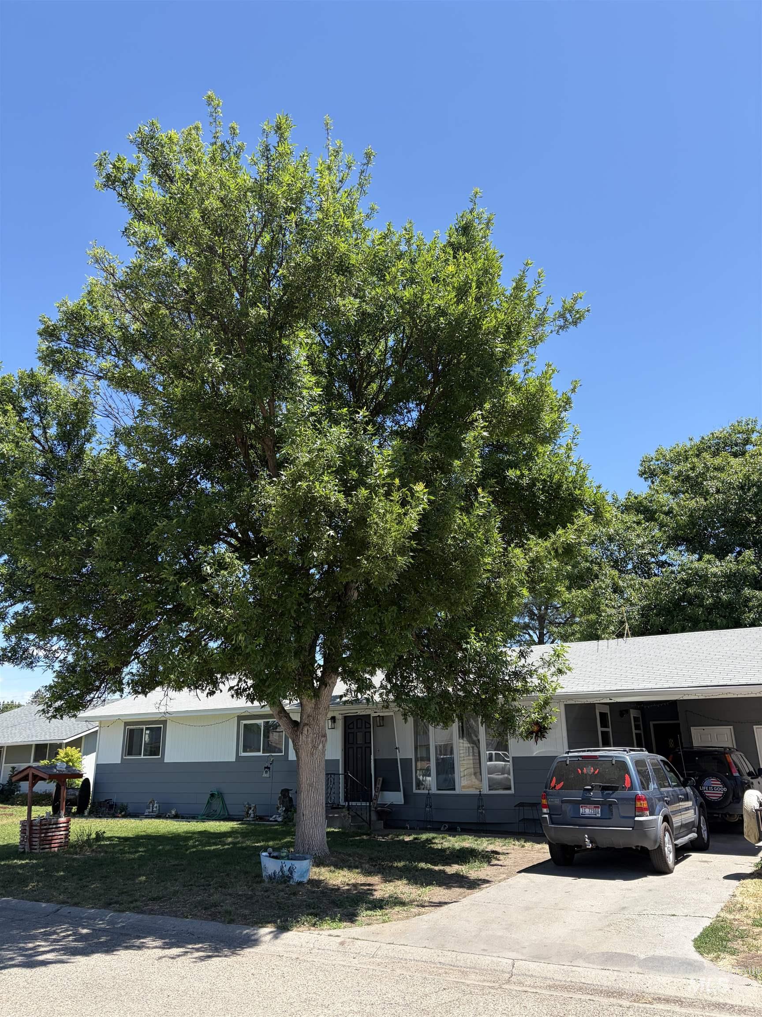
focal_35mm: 26
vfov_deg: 67.3
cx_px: 381
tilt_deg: +17.4
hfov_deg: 53.1
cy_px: 508
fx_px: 763
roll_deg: +0.8
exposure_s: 1/1587
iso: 50
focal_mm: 5.96
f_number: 1.6
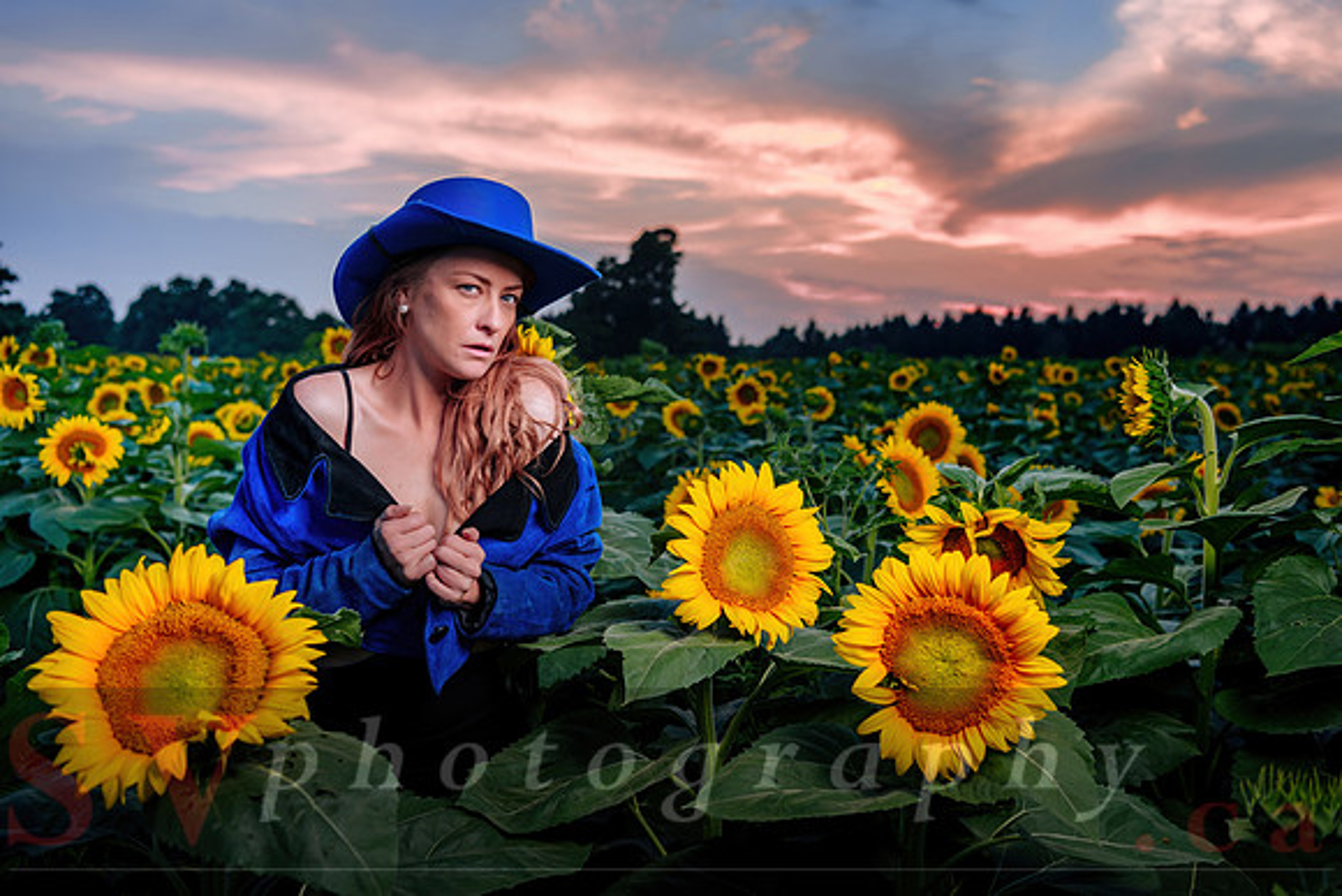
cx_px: 682
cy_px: 448
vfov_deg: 40.1
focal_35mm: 33
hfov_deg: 57.3
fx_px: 1228
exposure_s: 1/60
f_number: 3.5
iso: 64
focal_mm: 32
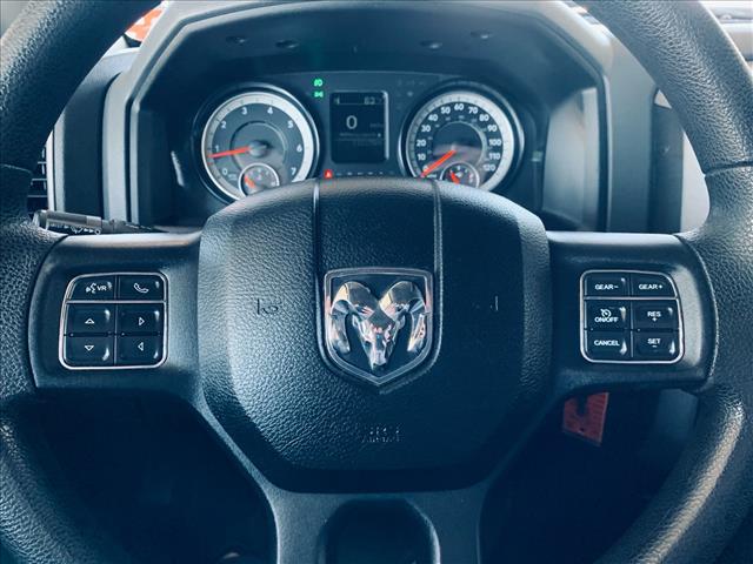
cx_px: 376
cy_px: 282
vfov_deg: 53.1
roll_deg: +1.2
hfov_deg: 67.3
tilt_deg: -28.5
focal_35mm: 26
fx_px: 566
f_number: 1.8
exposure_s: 1/42
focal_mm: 4.25
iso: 400
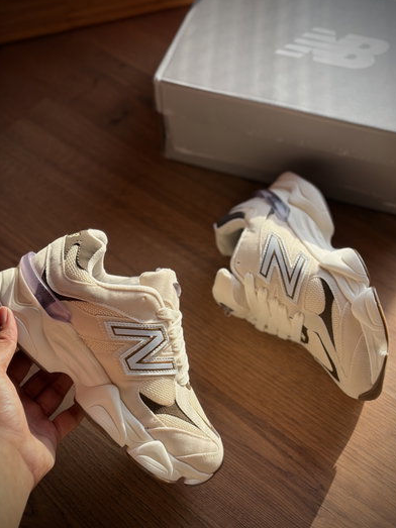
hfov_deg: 27.5
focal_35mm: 53
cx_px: 200
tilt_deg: -55.7
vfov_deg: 36.2
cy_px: 264
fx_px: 809
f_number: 1.6
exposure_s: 1/469
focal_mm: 5.96
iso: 40
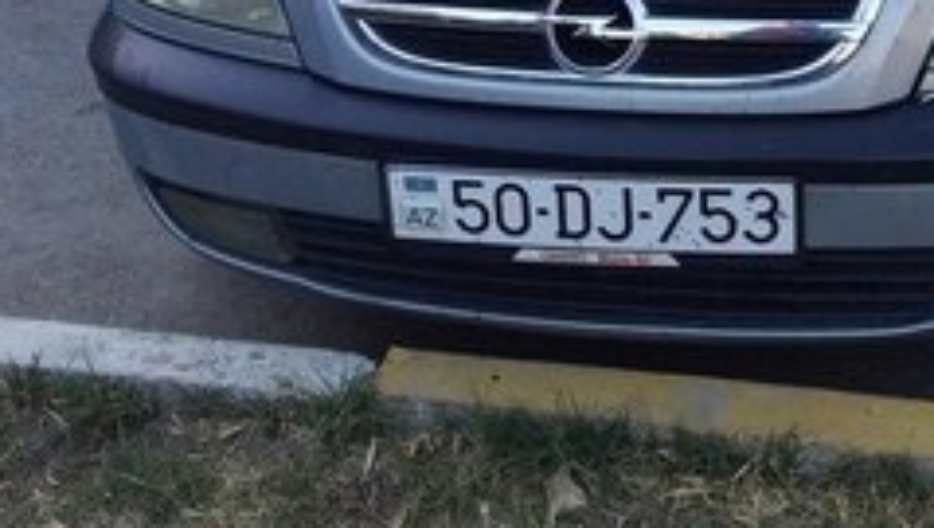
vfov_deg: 16.4
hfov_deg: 29.6
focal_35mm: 70
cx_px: 707
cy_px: -137
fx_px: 1735
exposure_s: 1/268
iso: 40
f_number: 2.2
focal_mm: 3.3
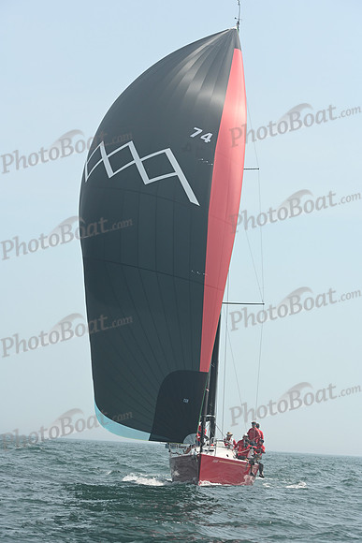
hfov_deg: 14.4
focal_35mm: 95
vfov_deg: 21.5
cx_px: 181
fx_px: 1432
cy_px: 272
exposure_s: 1/1250
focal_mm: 95
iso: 320
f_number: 6.3
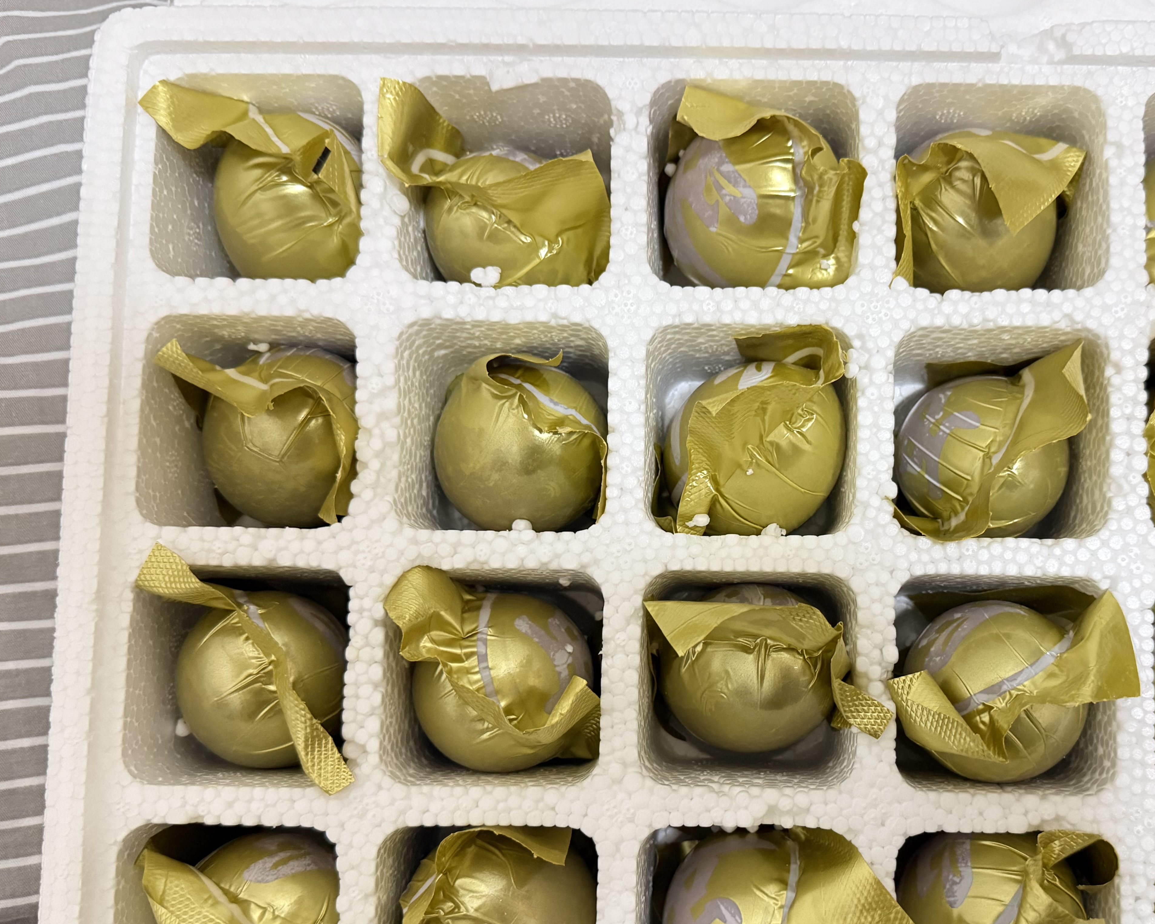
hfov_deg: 51.0
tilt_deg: -78.2
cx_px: 718
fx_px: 1197
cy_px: 537
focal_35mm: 35
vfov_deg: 42.1
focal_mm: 6.76
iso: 800
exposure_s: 1/50
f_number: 1.78
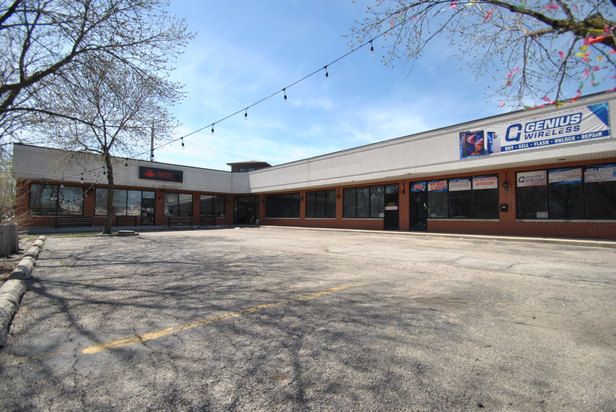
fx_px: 257
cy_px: 206
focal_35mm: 15
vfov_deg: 77.5
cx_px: 308
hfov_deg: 100.3
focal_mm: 10
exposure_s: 1/1000
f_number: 3.5
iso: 100
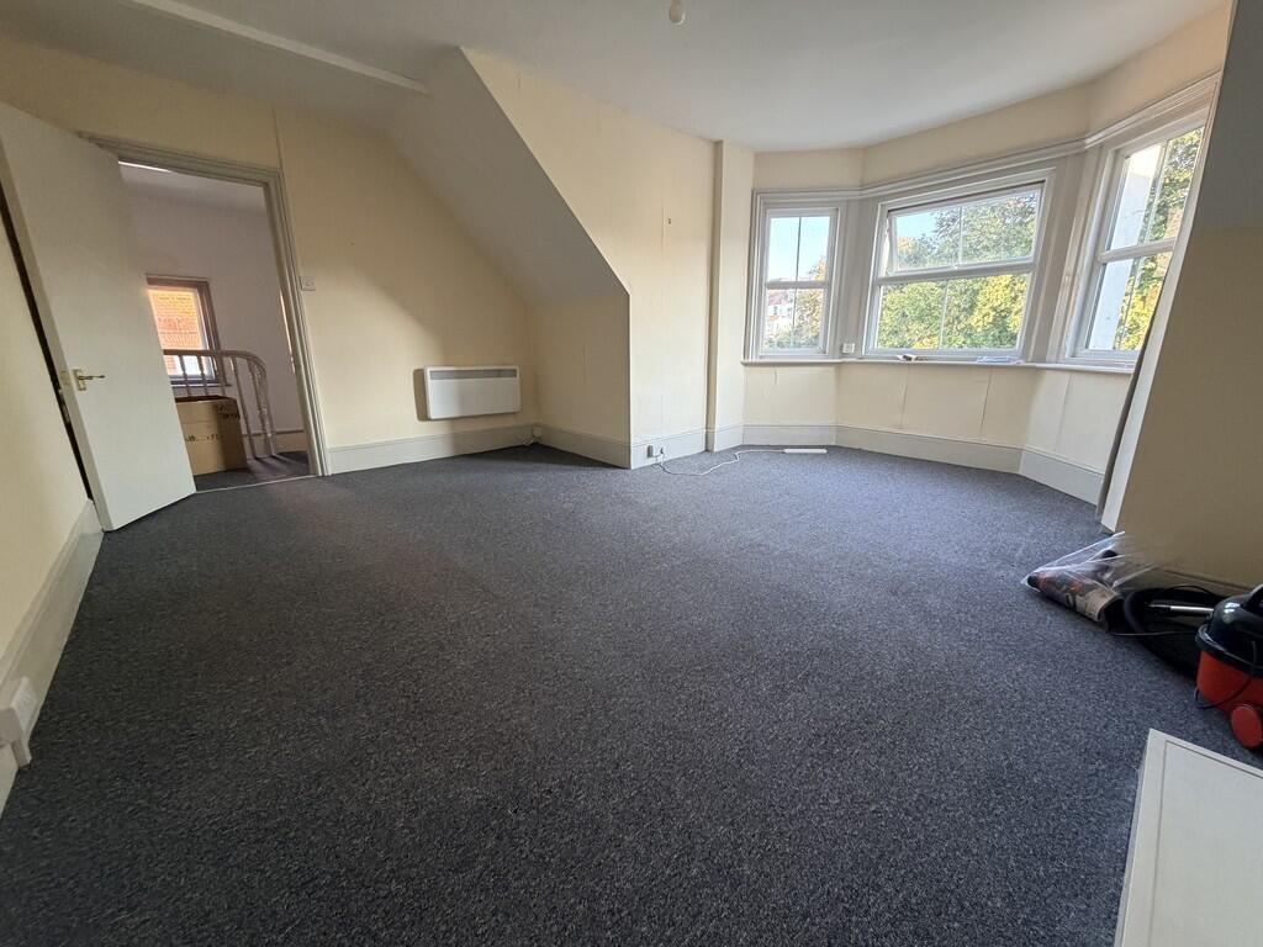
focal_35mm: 14
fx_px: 511
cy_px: 474
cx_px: 632
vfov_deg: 85.7
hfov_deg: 102.1
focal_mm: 2.22
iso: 320
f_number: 2.2
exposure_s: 1/96
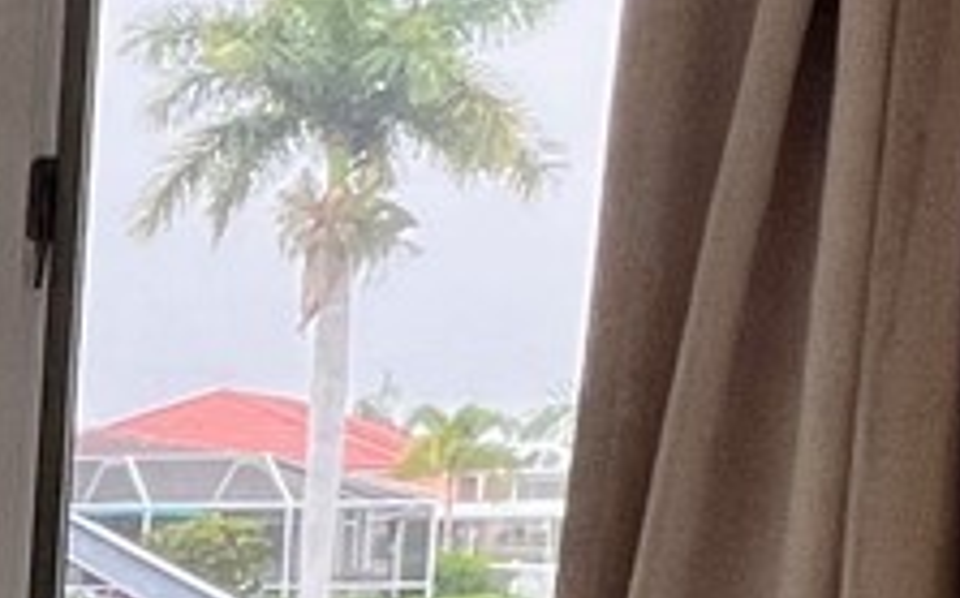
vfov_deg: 12.3
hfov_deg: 14.6
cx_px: -1279
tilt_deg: -9.5
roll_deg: +0.9
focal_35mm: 99
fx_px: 2588
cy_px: 994
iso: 32
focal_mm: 1.57
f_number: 1.8
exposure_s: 1/278
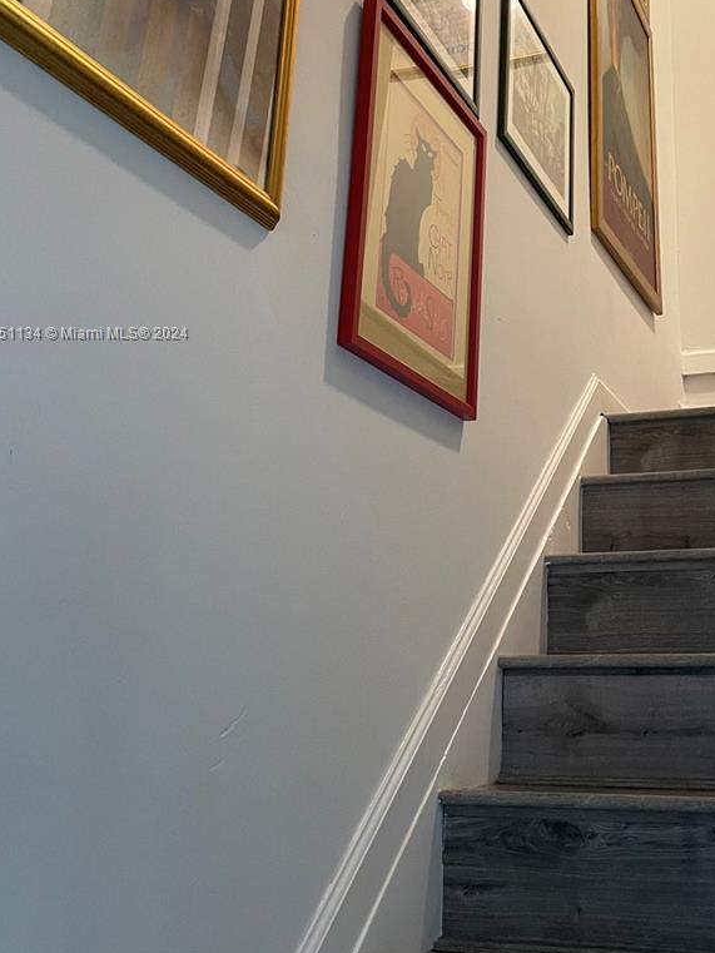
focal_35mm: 41
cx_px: 522
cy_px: 334
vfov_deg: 45.2
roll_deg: -0.5
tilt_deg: +20.0
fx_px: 1129
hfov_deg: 34.5
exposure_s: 1/60
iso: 320
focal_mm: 4.2
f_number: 1.6
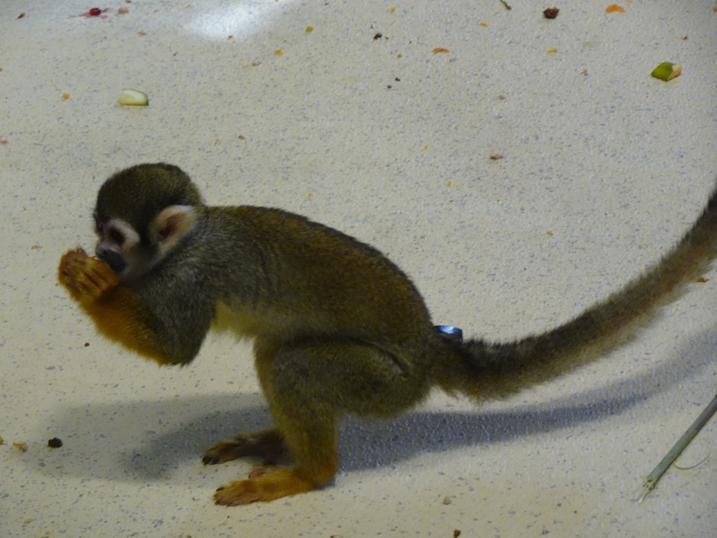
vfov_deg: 8.1
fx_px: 3790
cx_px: 358
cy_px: 269
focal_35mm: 183
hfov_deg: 10.8
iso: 800
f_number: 5.6
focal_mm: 29.41
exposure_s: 1/125
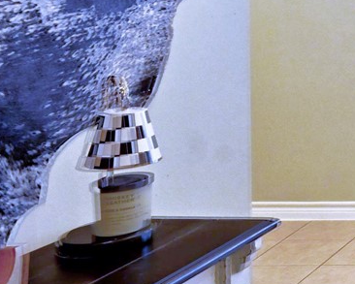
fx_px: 820
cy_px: -26
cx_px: 708
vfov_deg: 18.9
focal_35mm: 78
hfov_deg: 17.5
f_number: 8
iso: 400
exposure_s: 1/10
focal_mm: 14
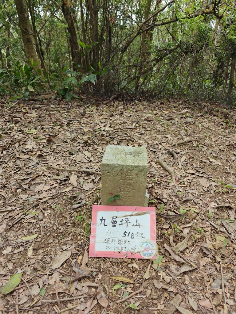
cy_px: 157
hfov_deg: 58.9
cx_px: 118
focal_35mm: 23
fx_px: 209
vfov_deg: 73.9
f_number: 1.69
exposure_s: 1/129
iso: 50
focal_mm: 6.06
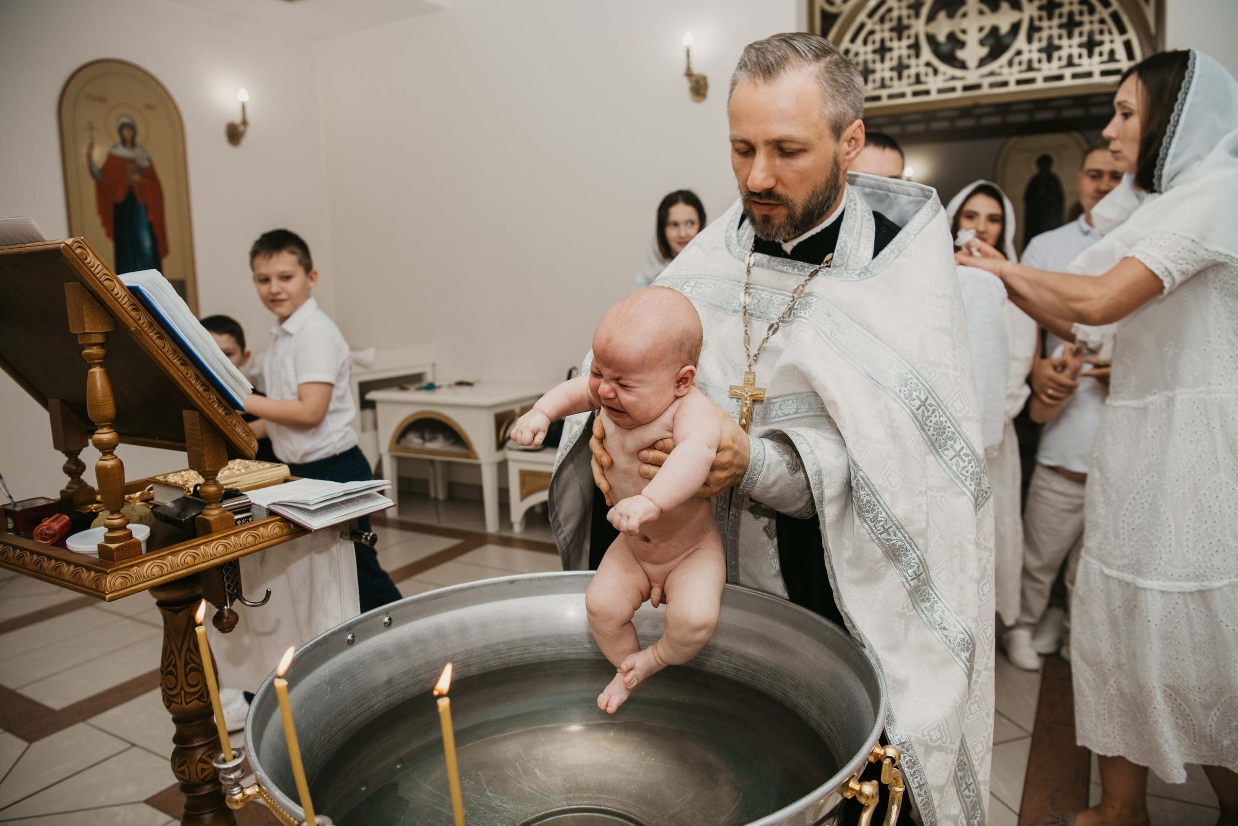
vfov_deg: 49.6
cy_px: 413
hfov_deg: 69.4
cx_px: 619
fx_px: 894
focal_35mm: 26
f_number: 4
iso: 125
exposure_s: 1/160
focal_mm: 26
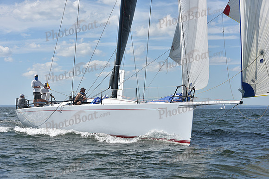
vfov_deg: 17.5
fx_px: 583
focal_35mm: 78
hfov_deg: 26.0
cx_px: 134
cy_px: 90
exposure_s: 1/1250
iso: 320
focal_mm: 78
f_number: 10
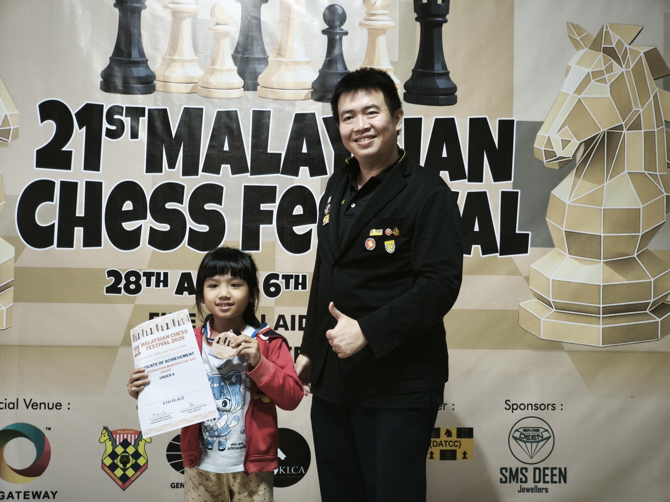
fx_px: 890
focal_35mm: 46
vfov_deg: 31.5
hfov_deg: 41.2
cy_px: 251
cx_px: 335
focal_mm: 7.1
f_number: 1.9
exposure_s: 1/50
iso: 1000
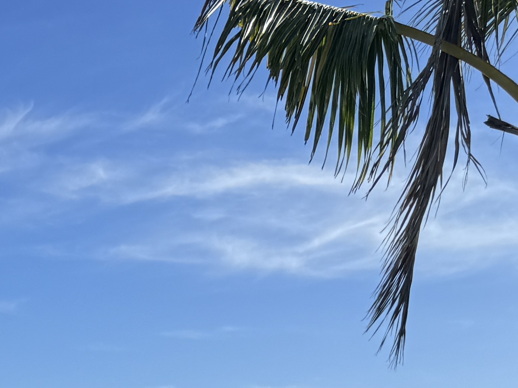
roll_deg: -1.5
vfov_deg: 13.3
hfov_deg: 18.0
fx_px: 1466
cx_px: -239
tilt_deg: -7.3
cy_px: 742
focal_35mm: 98
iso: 80
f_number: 1.78
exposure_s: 1/5814
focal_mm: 6.76
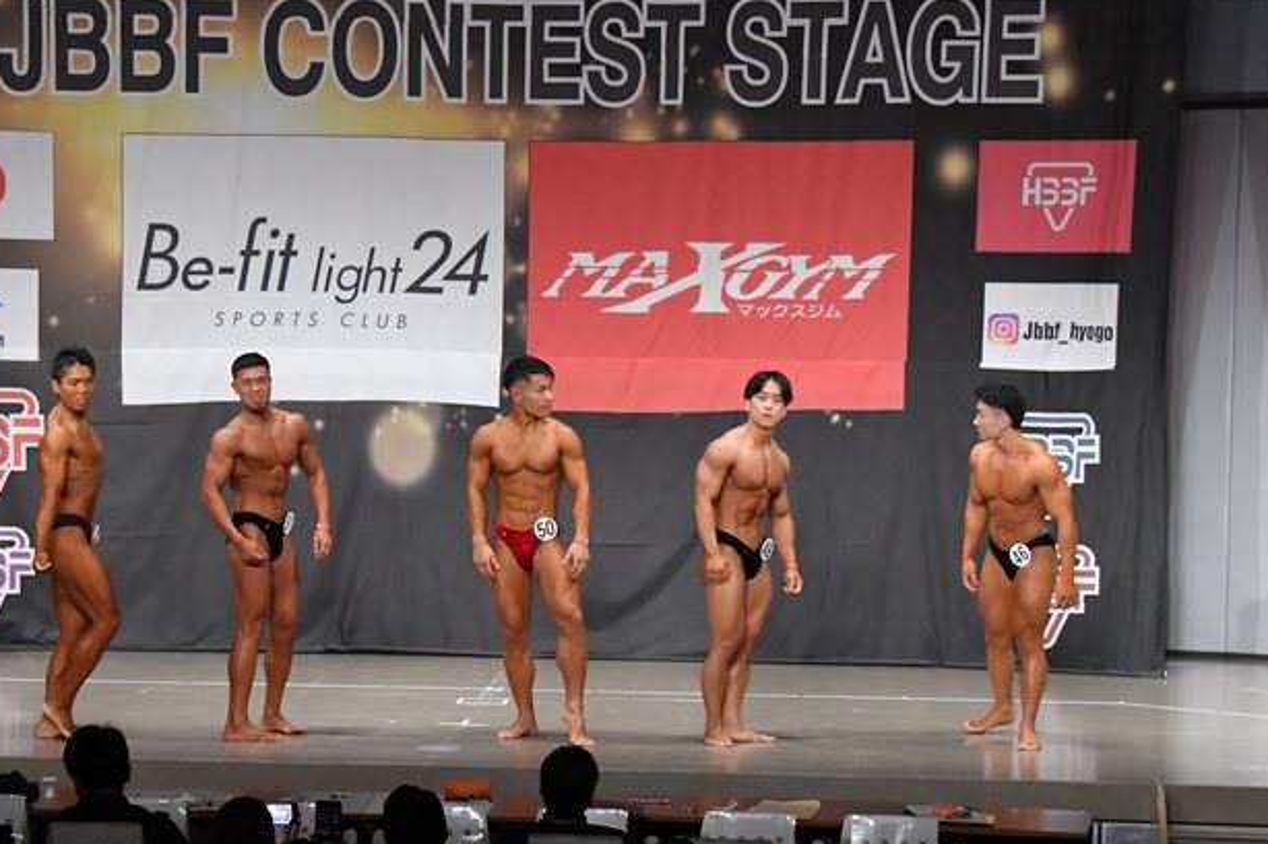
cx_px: 480
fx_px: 3732
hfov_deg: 19.3
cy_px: 526
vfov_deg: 12.9
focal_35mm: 106
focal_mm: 56
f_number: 5.6
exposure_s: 1/400
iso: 6400
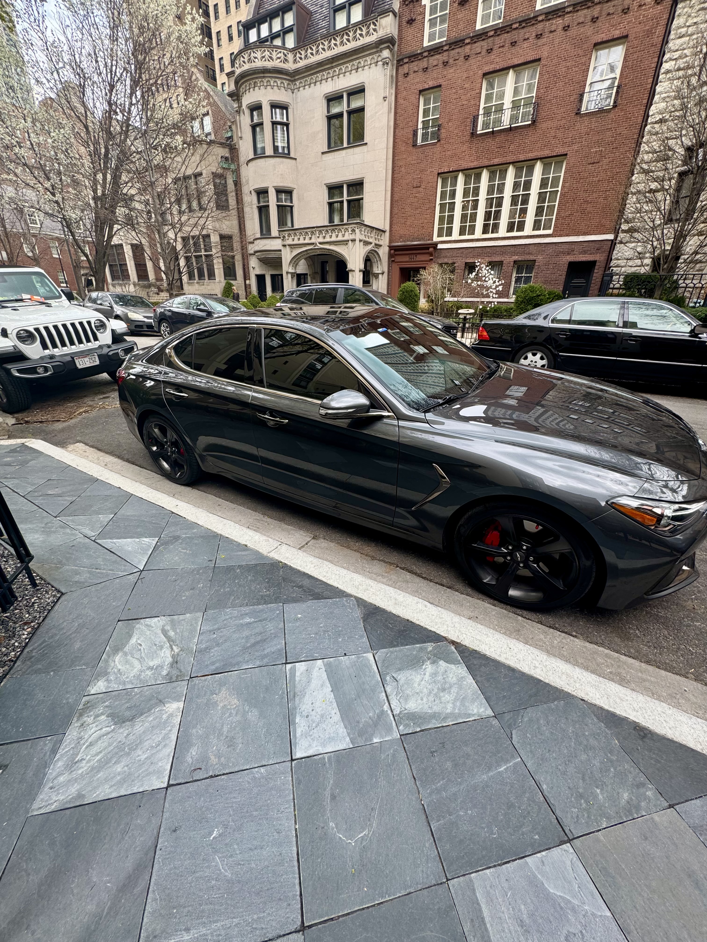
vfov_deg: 102.1
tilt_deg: -23.8
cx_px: 354
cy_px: 471
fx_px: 381
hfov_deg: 85.7
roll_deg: -0.8
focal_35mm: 14
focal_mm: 2.22
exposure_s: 1/219
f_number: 2.2
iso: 40
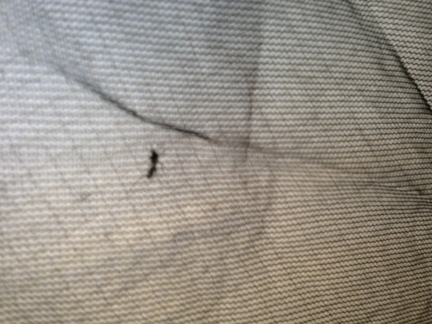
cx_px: 216
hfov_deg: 55.4
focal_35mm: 33
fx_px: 412
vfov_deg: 42.9
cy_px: 162
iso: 80
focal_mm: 4.12
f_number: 2.4
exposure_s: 1/20
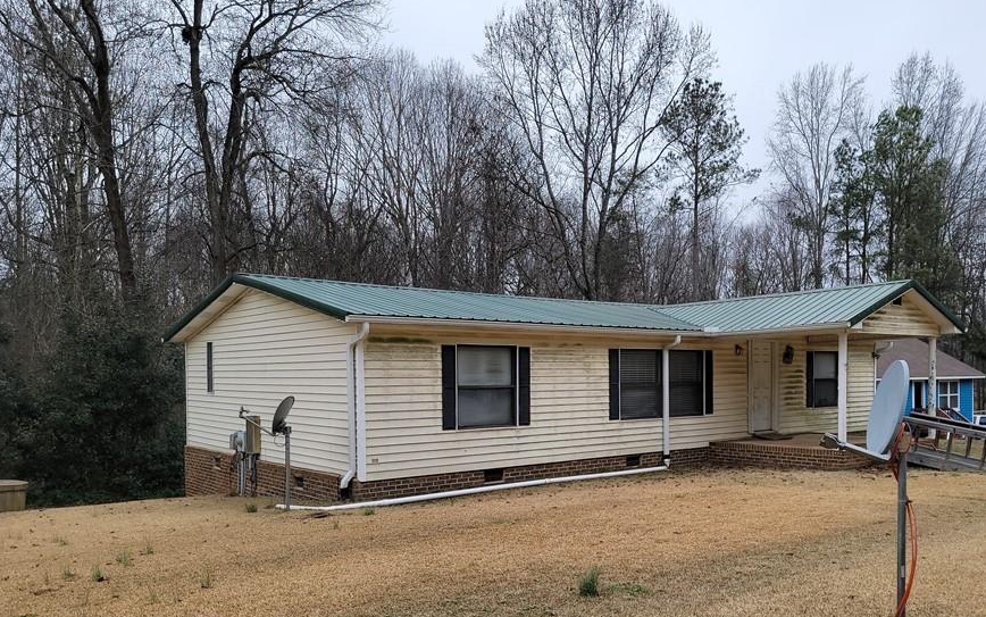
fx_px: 806
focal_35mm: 30
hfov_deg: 62.6
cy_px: 397
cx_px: 565
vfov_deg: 41.5
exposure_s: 1/265
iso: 16
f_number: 1.8
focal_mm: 6.7
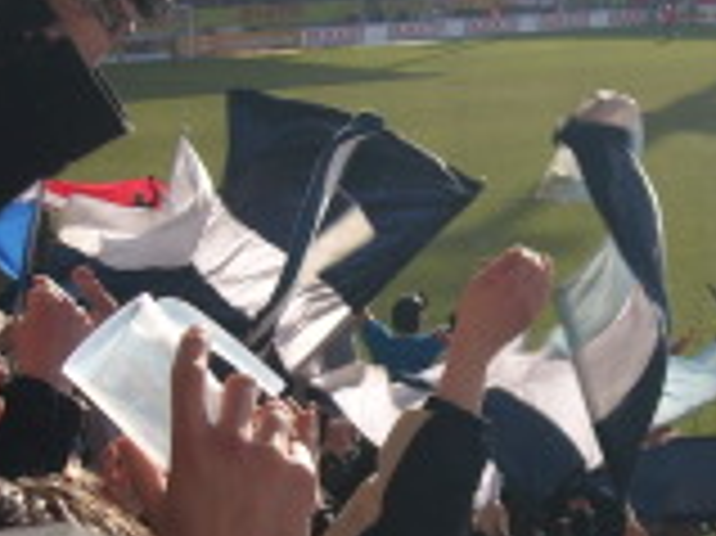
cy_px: 372
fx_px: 2274
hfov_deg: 17.9
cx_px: 441
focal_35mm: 110
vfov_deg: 13.4
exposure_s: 1/184
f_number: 5.6
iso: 64
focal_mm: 5.7
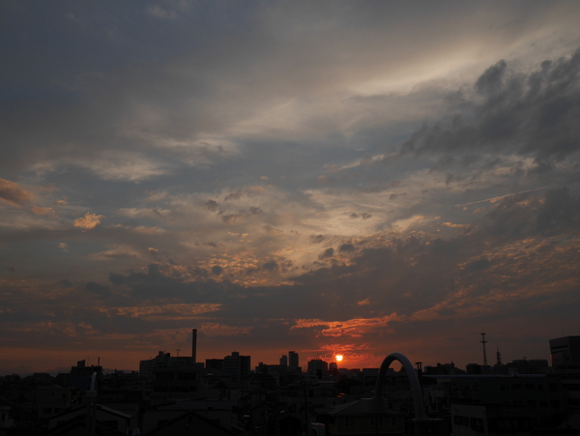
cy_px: 218
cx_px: 290
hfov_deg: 48.9
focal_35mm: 38
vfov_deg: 37.8
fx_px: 637
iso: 200
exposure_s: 1/250
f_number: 7.1
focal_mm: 19
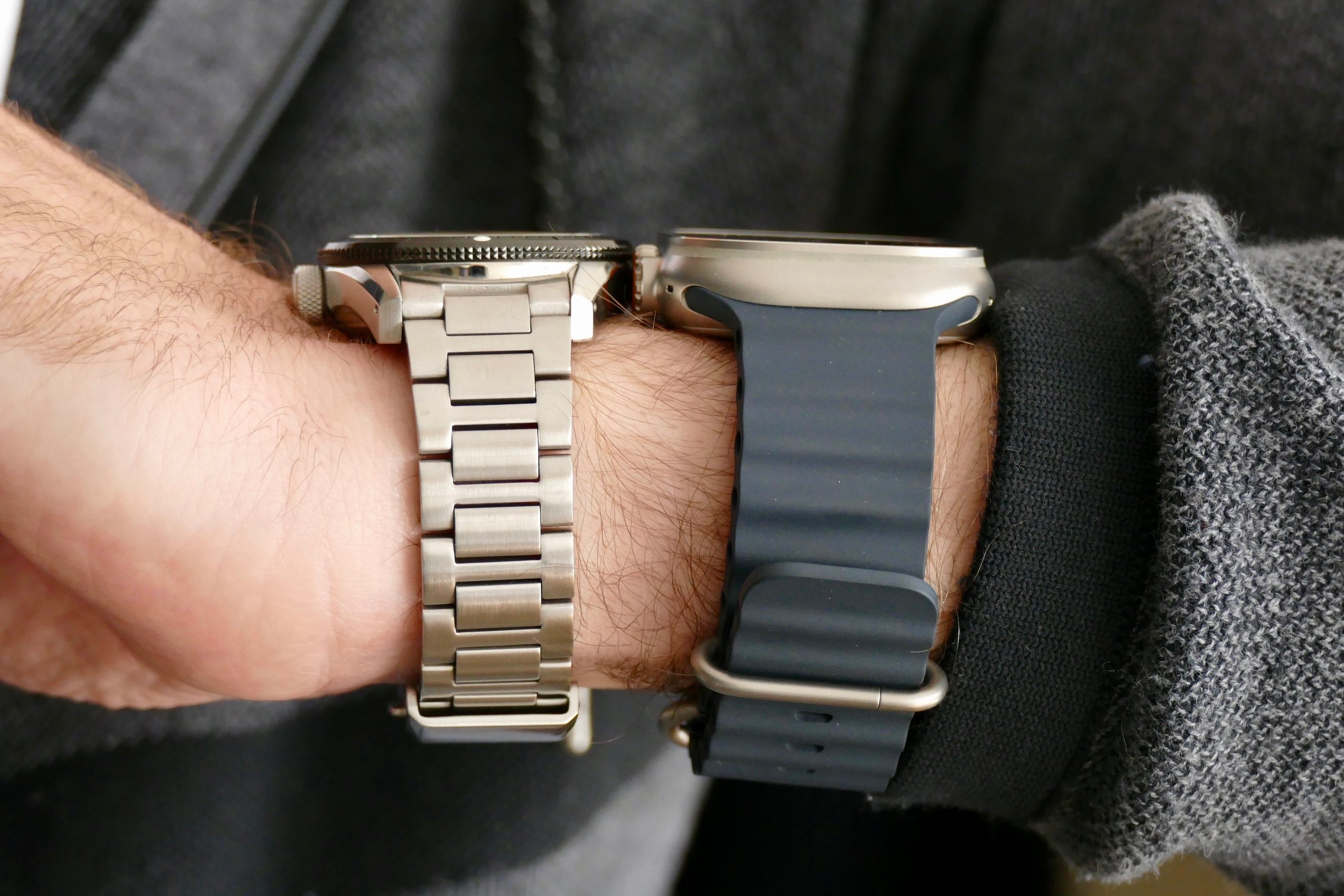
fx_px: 4853
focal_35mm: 130
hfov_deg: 15.8
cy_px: 448
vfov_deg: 10.5
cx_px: 672
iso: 1000
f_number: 3.9
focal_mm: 47.46
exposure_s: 1/80
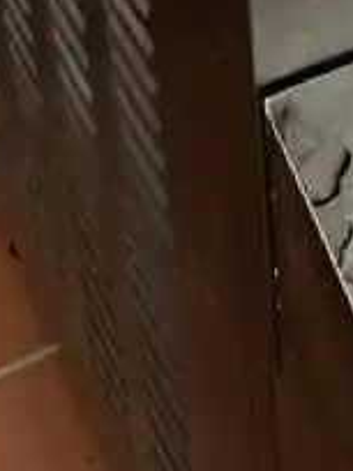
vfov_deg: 10.4
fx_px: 2216
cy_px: -674
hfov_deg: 8.6
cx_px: 708
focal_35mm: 163
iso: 125
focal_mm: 5.7
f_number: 1.5
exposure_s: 1/120
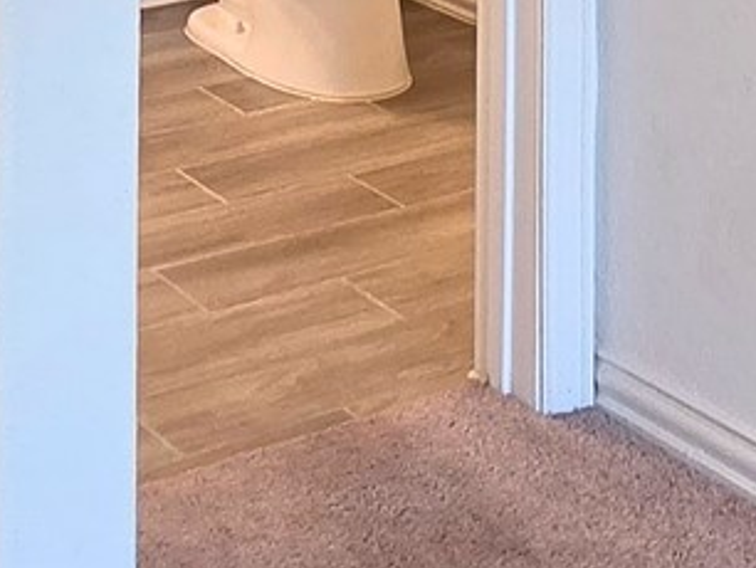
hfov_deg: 22.5
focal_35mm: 87
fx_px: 1902
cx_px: 400
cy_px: -637
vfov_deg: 13.8
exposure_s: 1/120
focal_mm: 2.2
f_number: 2.2
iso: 250
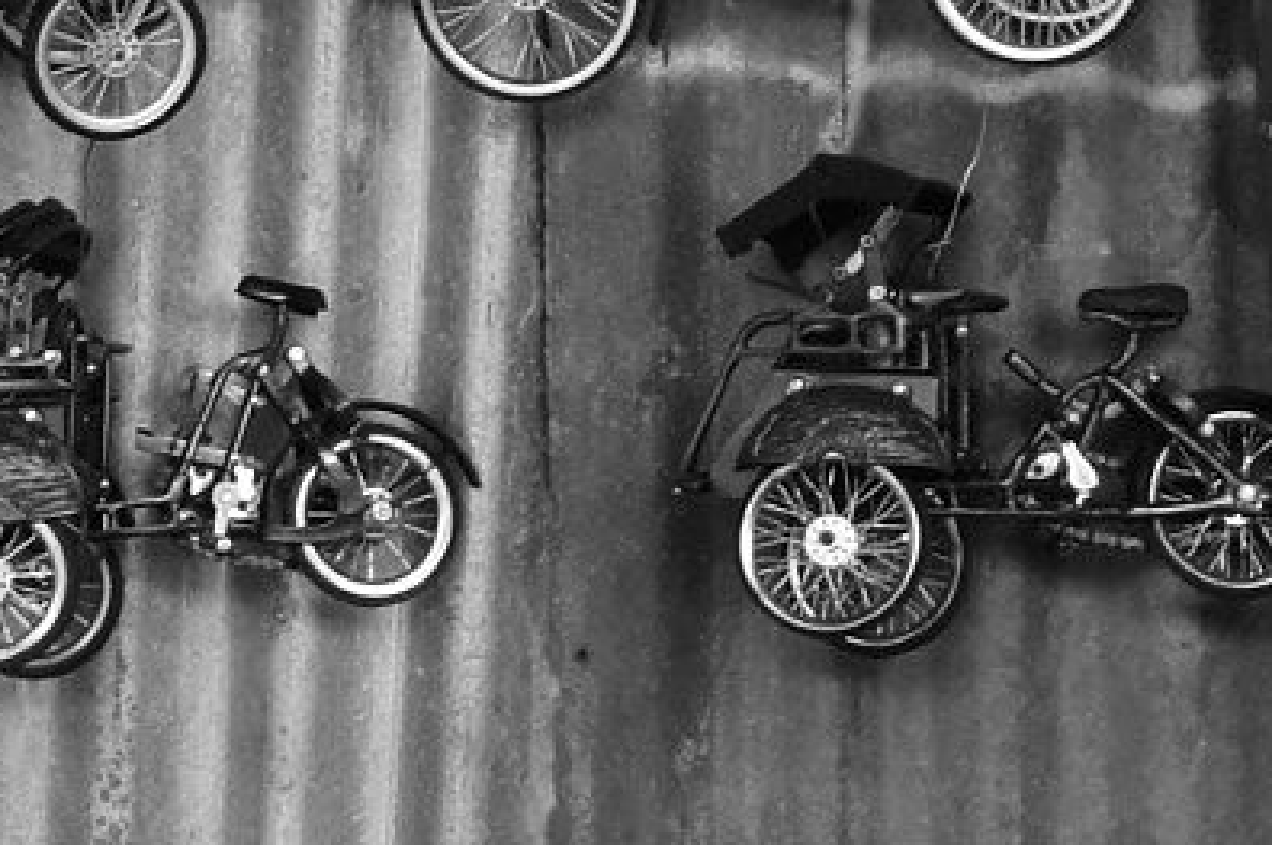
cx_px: 55
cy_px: 178
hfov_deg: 6.6
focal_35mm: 310
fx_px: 10940
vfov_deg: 4.4
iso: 200
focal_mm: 40
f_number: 10
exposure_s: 1/50
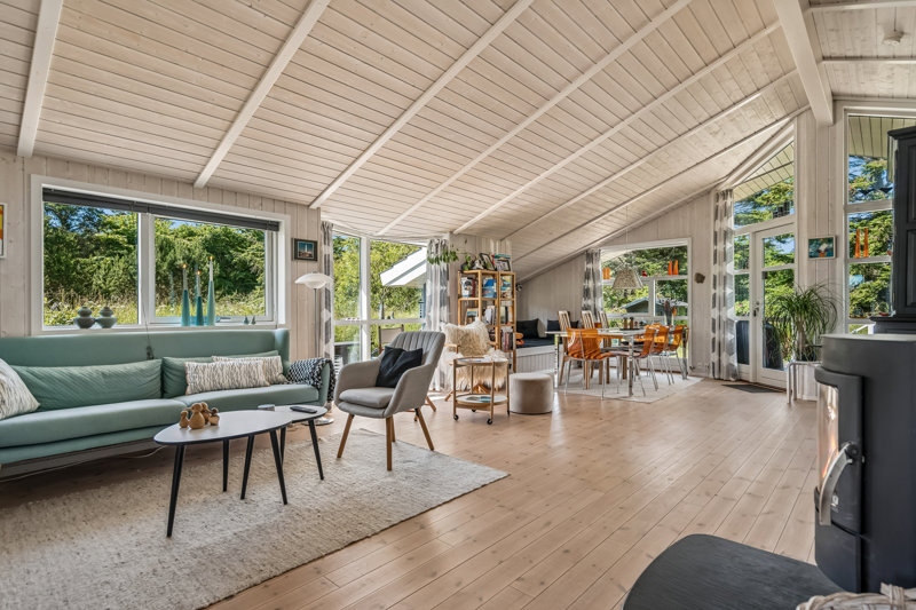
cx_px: 458
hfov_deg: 90.0
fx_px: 458
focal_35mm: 18
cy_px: 305
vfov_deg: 67.4
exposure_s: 1/100
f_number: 5
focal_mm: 18
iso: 400
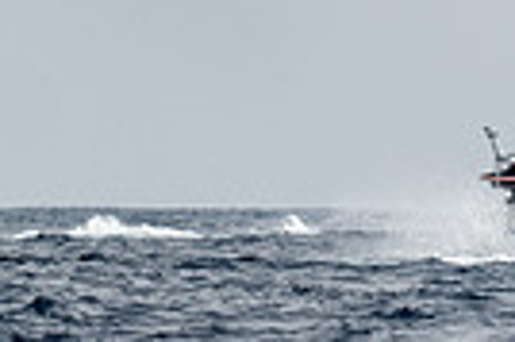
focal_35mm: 1028
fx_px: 14688
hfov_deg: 2.0
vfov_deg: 1.3
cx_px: 839
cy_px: -323
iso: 100
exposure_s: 1/2000
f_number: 4
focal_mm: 200
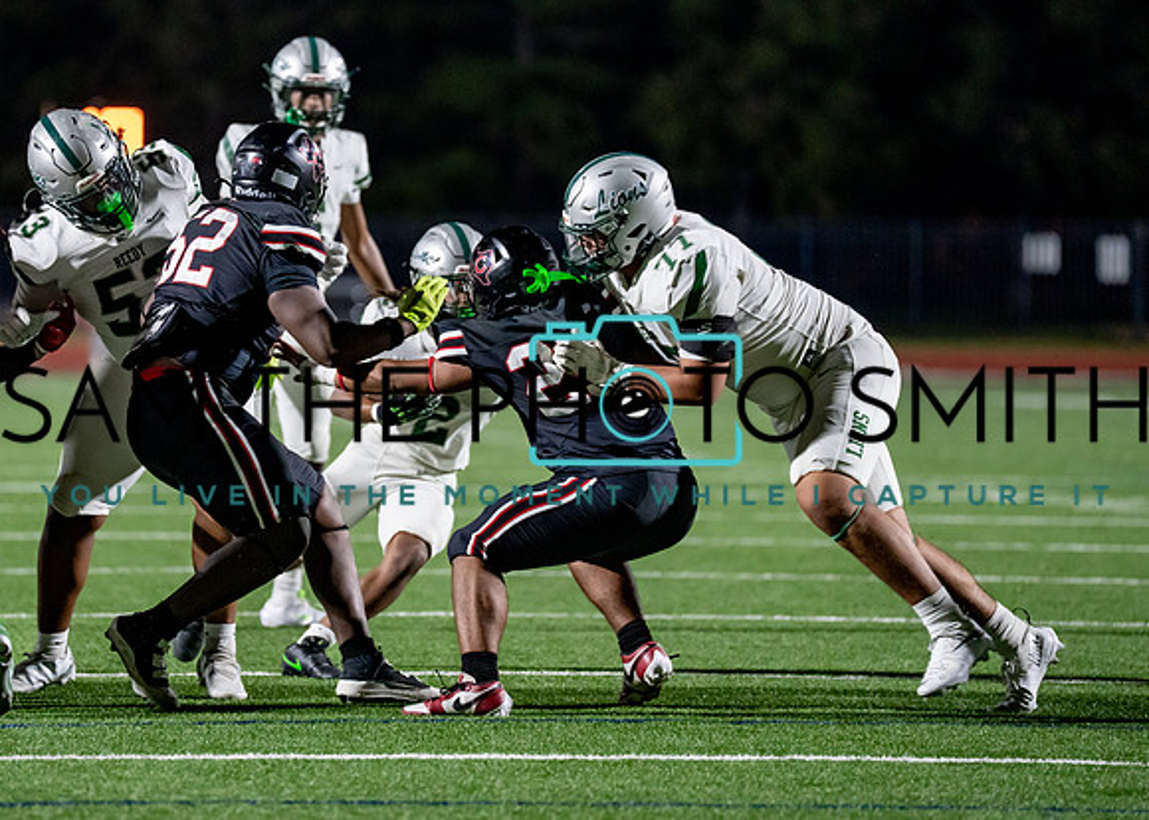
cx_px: 322
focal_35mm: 284
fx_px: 9282
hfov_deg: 7.1
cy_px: 322
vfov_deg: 5.1
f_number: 2.8
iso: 4000
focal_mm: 200
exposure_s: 1/1000
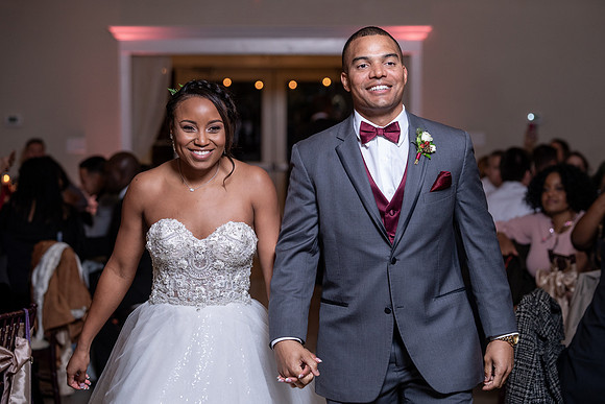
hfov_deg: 18.0
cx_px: 331
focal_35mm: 113
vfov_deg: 12.1
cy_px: 183
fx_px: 1907
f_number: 4
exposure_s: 1/200
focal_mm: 101
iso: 800
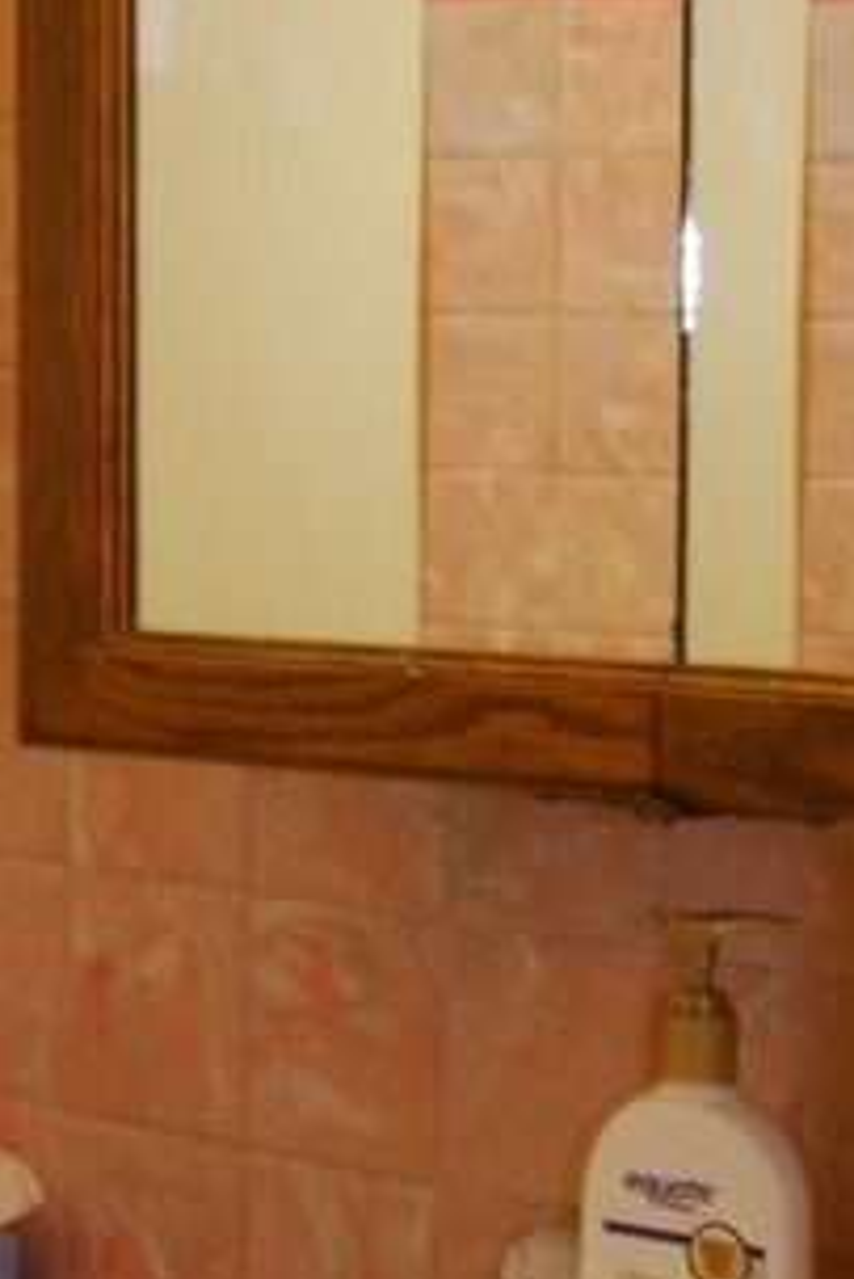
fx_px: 4549
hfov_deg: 10.0
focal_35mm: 128
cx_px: -806
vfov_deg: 16.0
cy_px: 696
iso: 400
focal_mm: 18
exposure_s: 1/10
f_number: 3.5
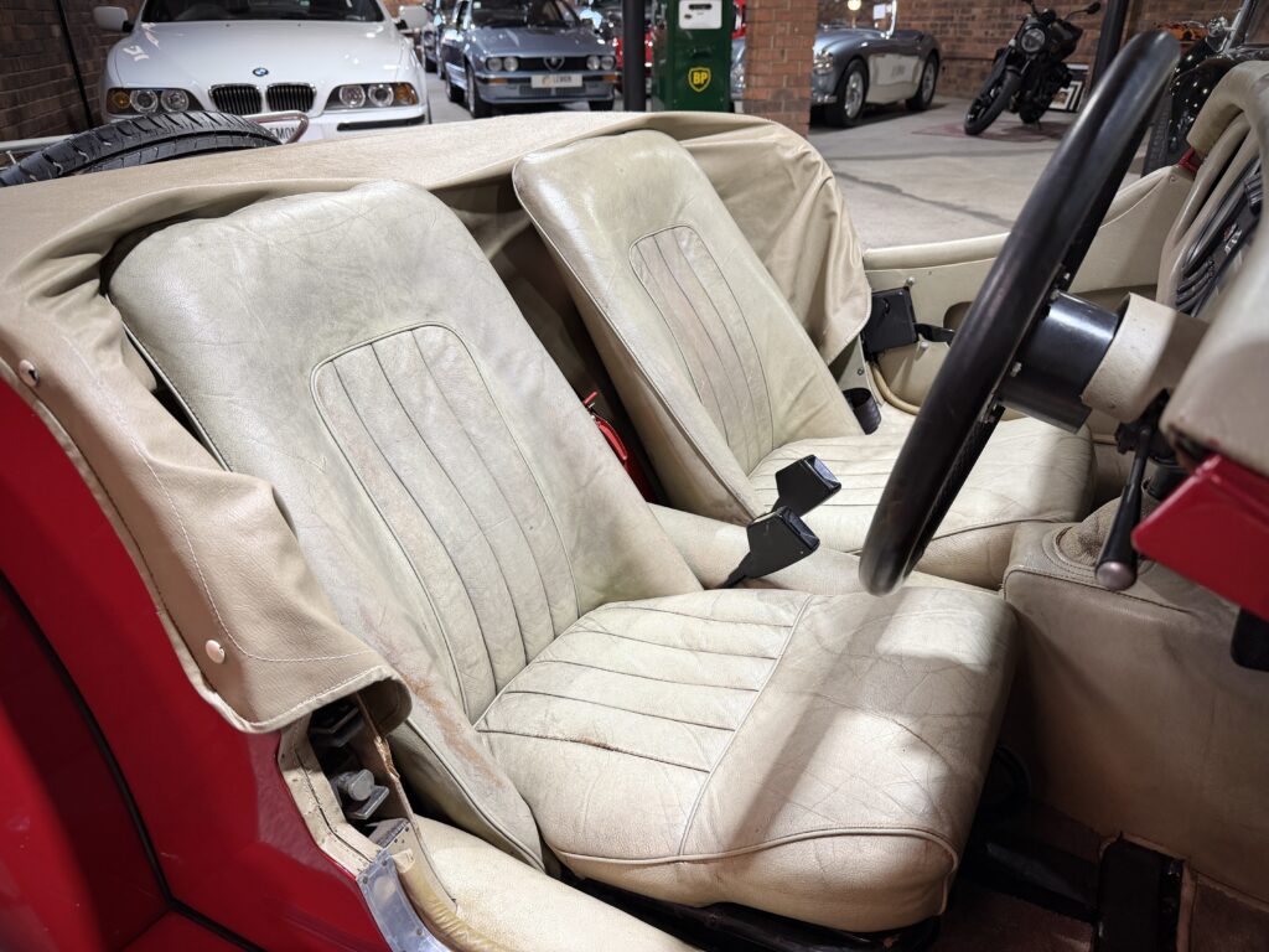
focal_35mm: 24
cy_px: 476
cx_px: 634
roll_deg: +0.8
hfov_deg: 71.6
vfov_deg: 56.8
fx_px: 880
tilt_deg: -26.7
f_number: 1.78
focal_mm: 6.76
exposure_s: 1/50
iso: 160
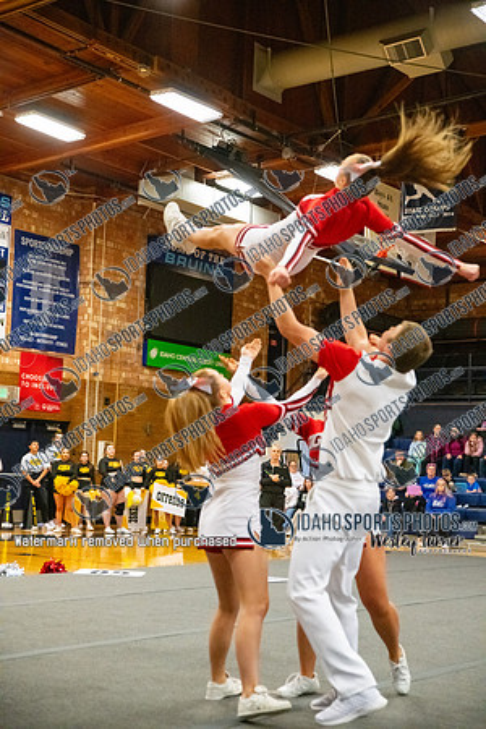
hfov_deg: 24.6
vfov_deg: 36.2
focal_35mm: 55
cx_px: 243
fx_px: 1114
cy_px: 364
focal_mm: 55
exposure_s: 1/1000
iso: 10000
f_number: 3.2
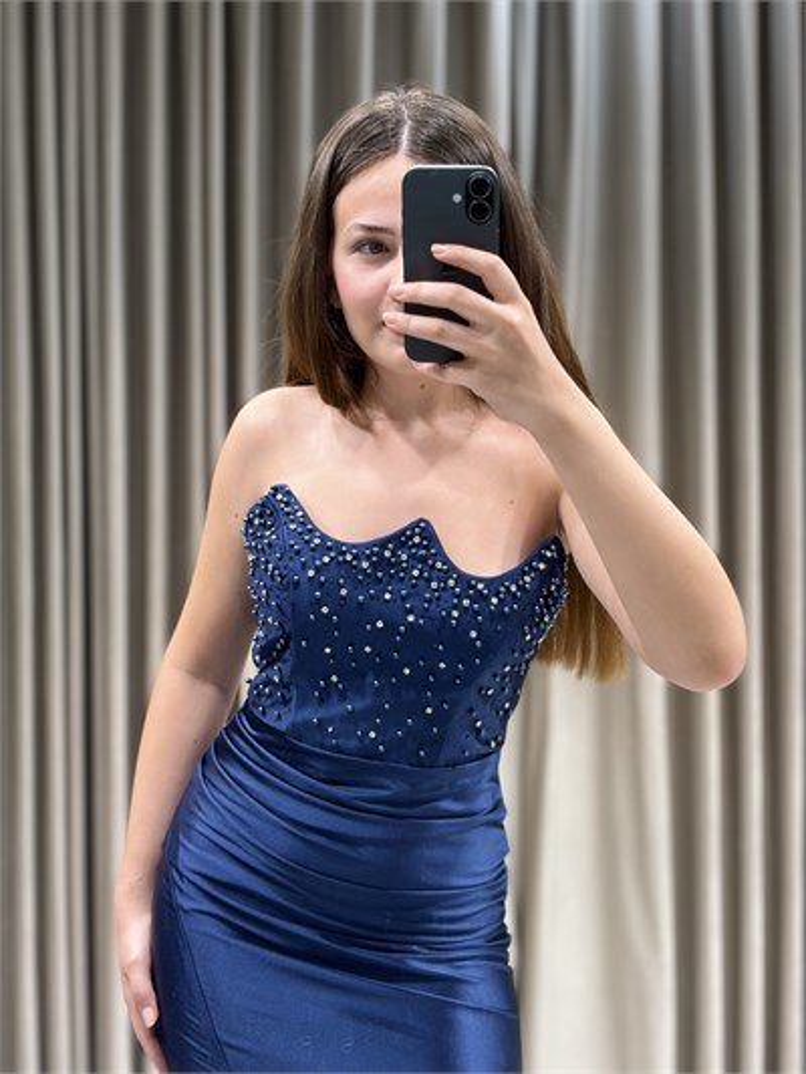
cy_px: 537
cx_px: 403
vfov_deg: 36.8
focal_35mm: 52
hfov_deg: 28.0
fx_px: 1614
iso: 32
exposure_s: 1/157
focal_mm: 5.96
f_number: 1.6
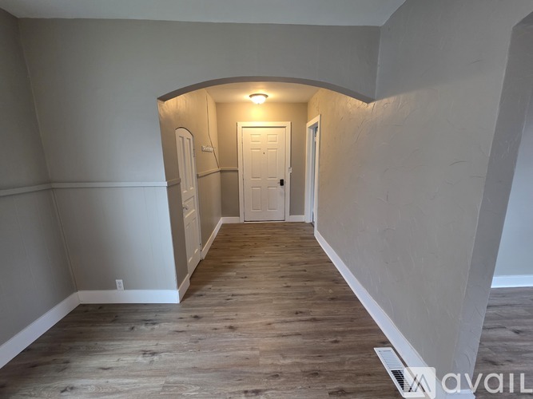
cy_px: 200
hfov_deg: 106.2
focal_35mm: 13
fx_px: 200
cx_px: 266
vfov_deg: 89.9
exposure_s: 1/60
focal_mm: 2.2
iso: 200
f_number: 1.9
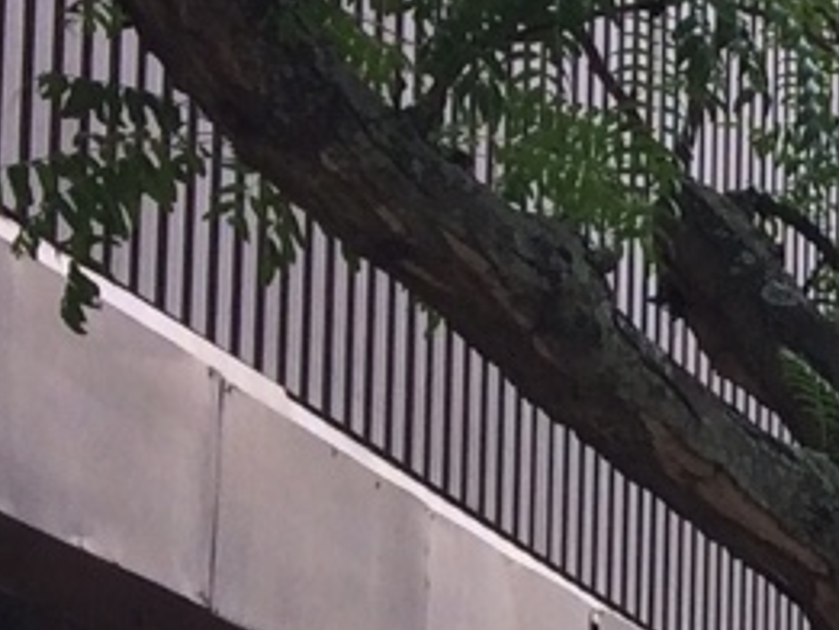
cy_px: 1186
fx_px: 4389
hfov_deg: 8.9
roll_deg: +0.7
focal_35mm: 181
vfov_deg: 7.9
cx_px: 2523
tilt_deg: -0.1
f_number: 2.2
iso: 32
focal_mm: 4.15
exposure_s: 1/540
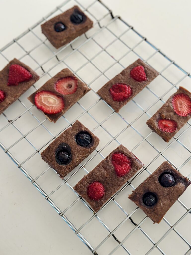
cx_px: 96
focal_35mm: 48
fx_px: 353
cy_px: 128
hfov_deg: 30.3
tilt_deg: -65.9
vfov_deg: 39.7
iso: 125
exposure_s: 1/88
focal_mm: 6.86
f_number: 1.78
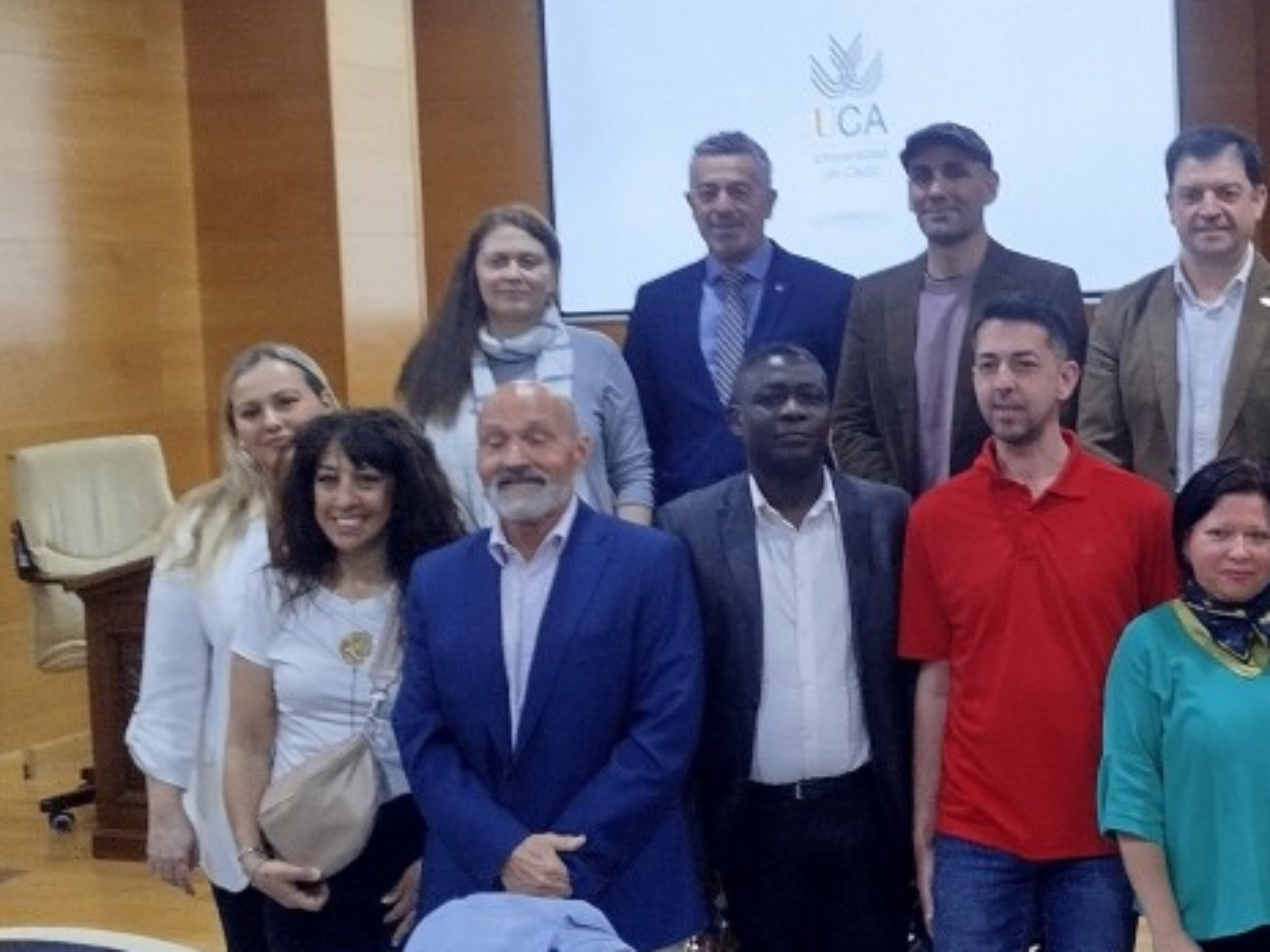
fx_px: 1944
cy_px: 361
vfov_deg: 27.4
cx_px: 1037
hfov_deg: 34.9
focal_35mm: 53
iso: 125
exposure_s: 1/33
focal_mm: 5.31
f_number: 1.7
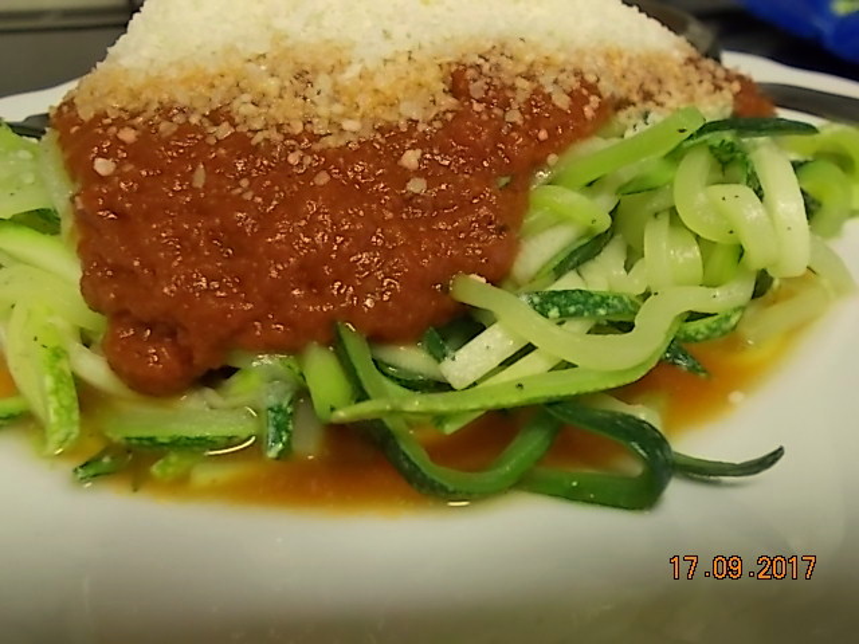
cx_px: 430
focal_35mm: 30
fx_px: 744
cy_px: 322
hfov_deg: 60.0
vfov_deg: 46.8
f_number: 3.4
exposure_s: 1/6
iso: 200
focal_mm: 5.3
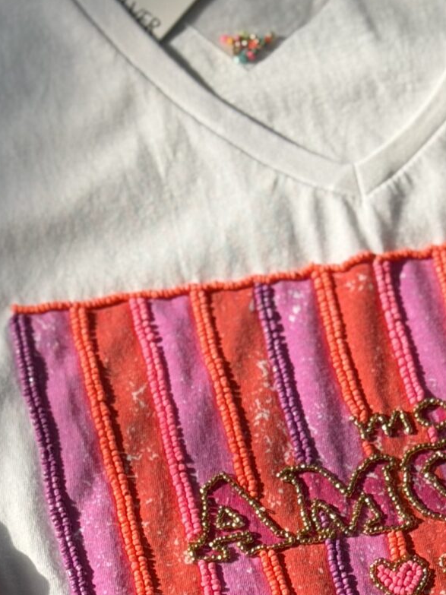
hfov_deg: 9.4
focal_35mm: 157
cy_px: 903
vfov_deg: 12.0
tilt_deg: -71.8
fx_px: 2698
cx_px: 285
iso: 64
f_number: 1.78
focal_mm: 6.76
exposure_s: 1/1027
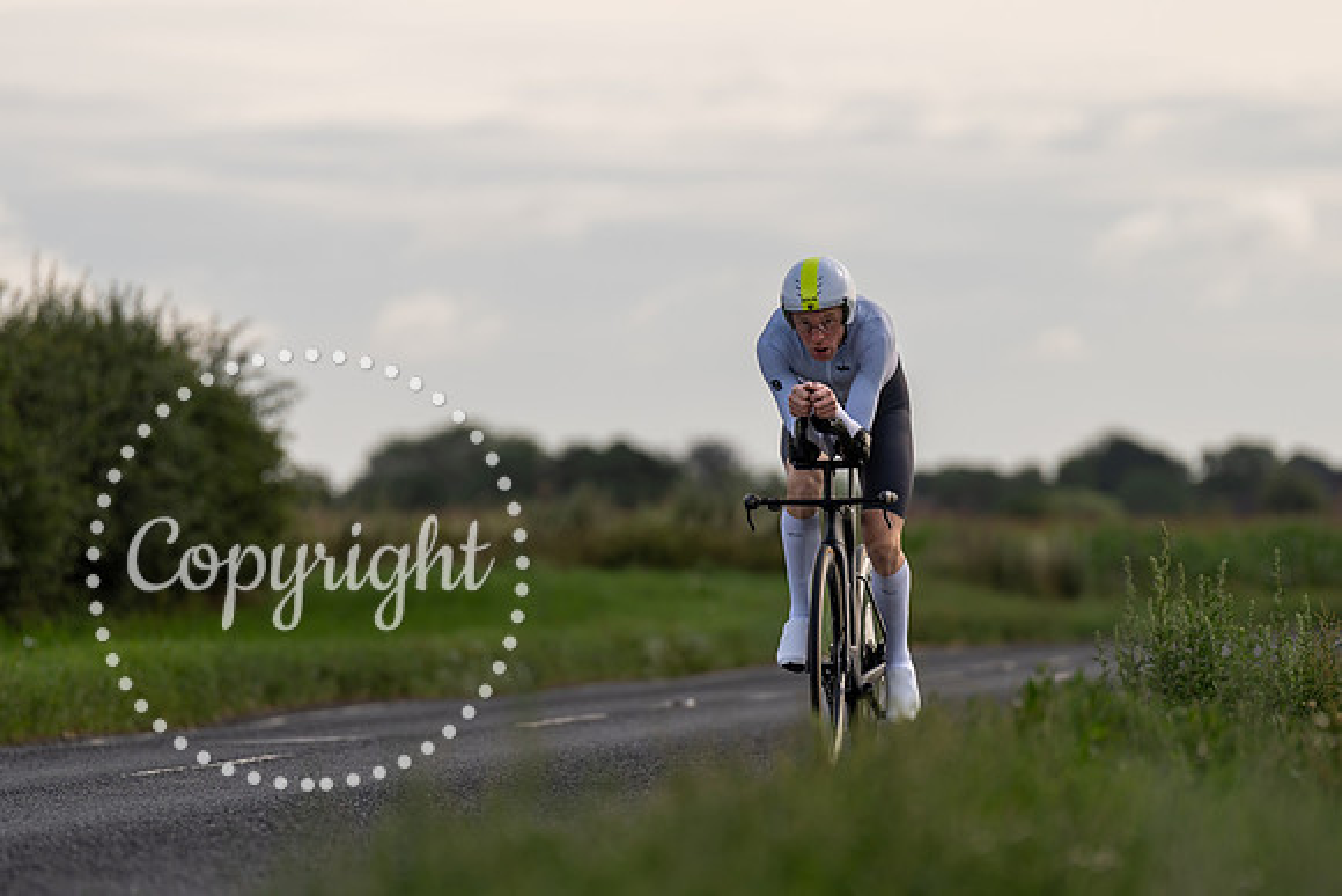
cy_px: 495
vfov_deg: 5.4
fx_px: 9554
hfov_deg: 8.0
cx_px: 737
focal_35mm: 256
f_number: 3.2
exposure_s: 1/1000
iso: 100
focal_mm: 200
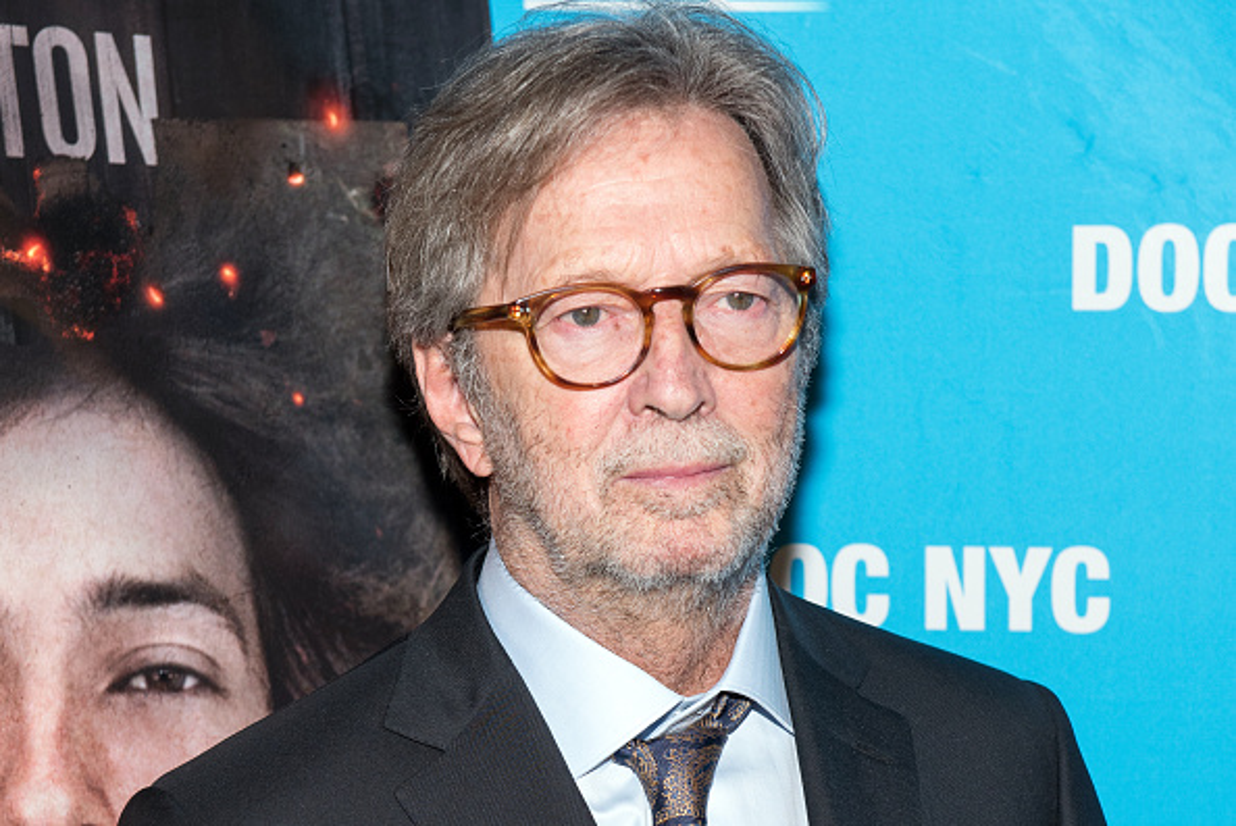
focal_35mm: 70
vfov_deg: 19.5
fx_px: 2405
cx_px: 618
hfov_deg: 28.8
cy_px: 413
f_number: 6.3
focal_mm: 70
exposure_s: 1/200
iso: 1000
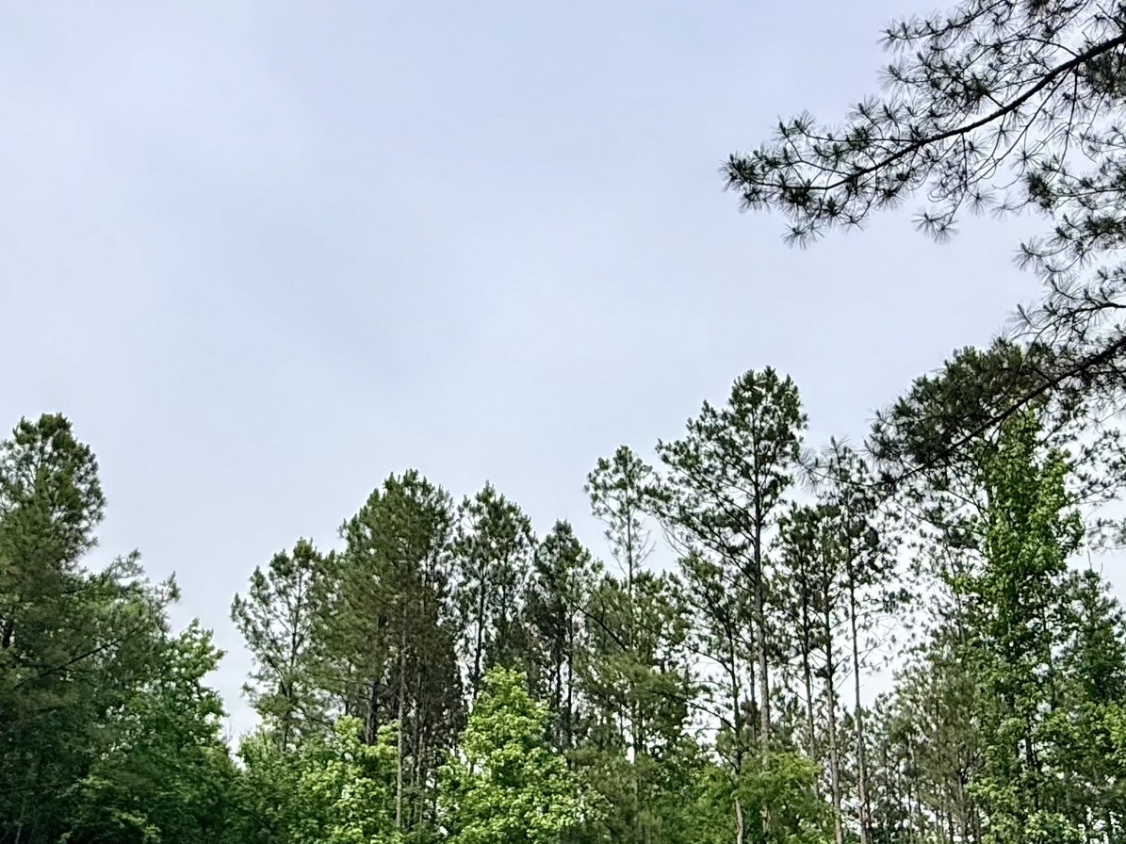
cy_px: 575
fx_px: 1171
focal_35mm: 36
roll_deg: -2.0
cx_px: 502
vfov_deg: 39.1
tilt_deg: +21.2
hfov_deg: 51.3
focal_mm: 2.22
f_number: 2.2
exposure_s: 1/2410
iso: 50
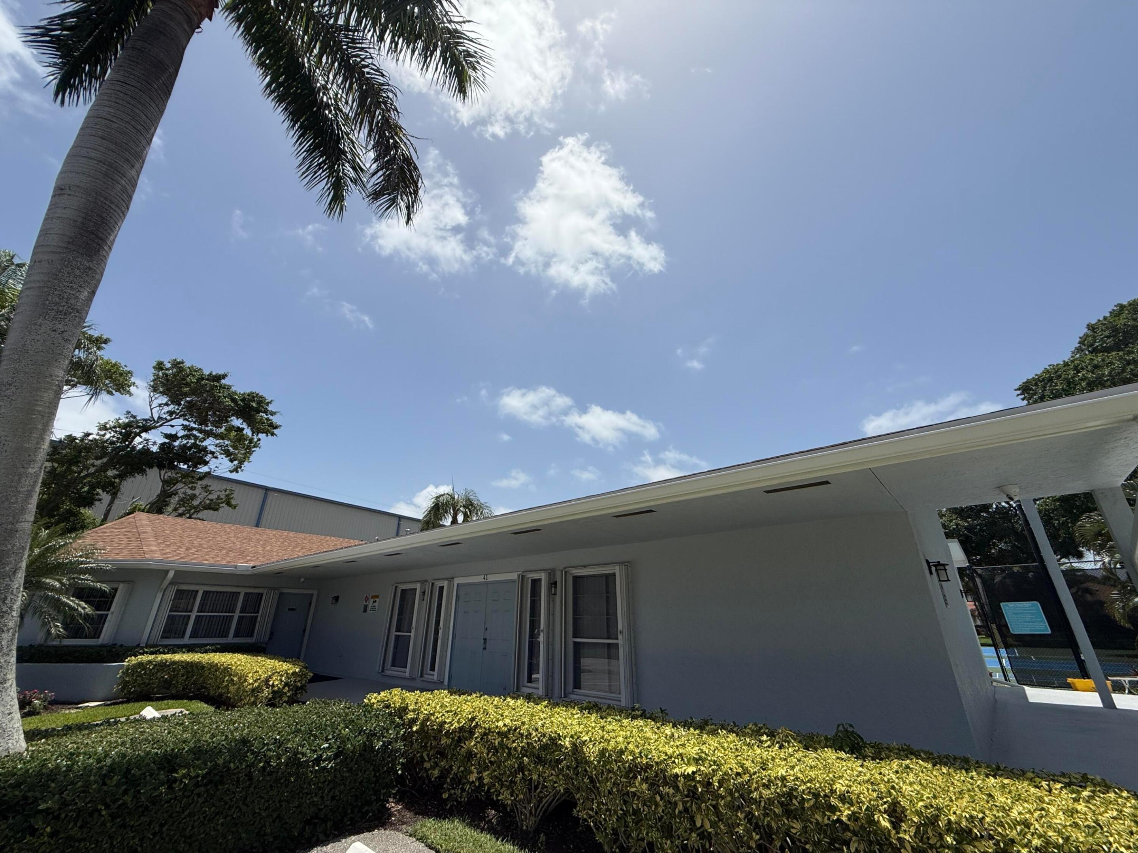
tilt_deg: +24.0
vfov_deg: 85.7
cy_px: 426
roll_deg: +0.0
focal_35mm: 14
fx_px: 460
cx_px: 569
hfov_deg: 102.1
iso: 50
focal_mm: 2.22
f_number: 2.2
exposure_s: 1/4149
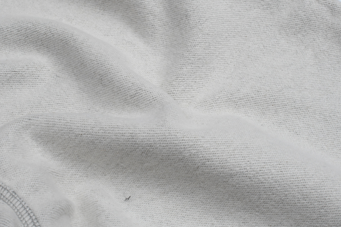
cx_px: 156
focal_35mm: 56
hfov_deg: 35.6
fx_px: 530
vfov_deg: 24.2
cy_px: 103
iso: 100
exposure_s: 1/100
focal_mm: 50
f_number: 16
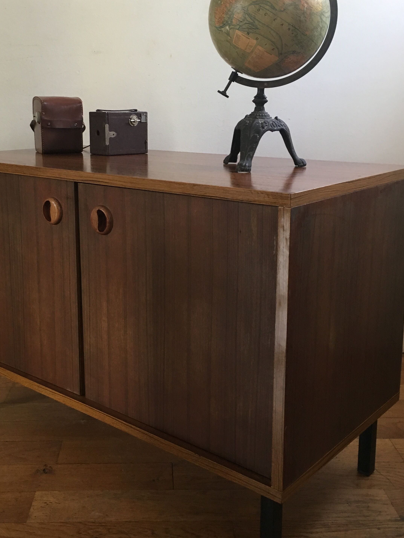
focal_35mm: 41
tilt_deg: -11.3
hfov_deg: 35.0
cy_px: 238
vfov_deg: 45.7
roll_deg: +0.1
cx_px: 161
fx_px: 638
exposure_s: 1/33
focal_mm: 4.15
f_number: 2.2
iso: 160
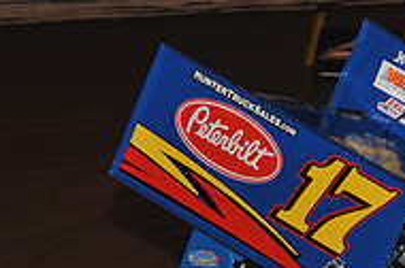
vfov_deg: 3.3
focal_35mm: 413
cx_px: 305
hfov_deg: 5.0
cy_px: 257
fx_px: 4638
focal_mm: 135
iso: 1250
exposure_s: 1/320
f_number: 7.1
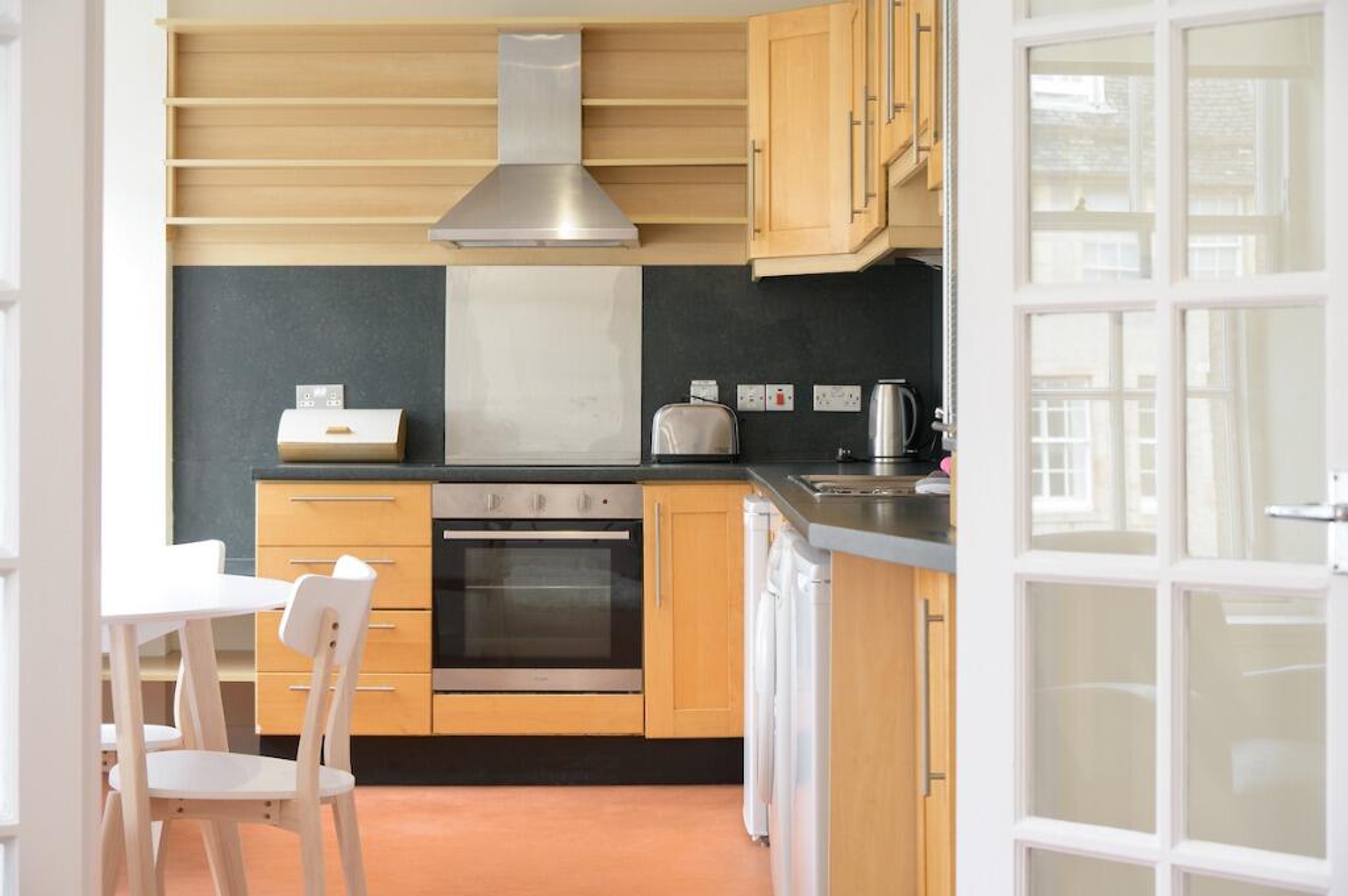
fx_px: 2207
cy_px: 448
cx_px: 674
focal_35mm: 59
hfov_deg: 34.0
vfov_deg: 23.0
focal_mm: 59
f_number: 6.3
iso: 400
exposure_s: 1/30
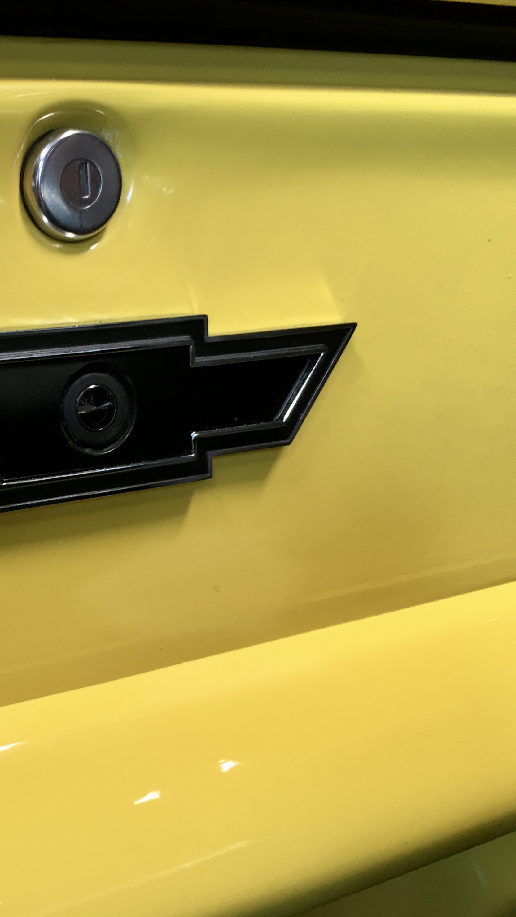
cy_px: 453
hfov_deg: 26.1
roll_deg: +2.0
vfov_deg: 47.4
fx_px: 1046
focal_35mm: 43
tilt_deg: -10.0
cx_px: -16
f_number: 2.2
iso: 25
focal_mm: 4.15
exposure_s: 1/30
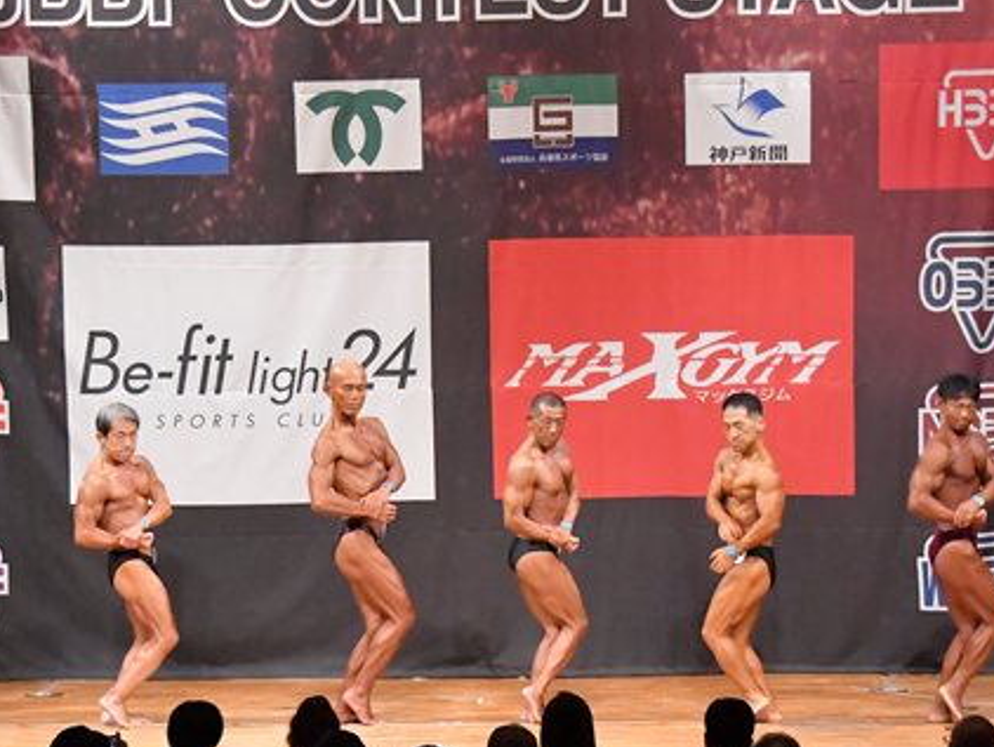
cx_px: 489
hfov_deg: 12.0
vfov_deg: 9.0
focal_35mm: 164
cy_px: 542
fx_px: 4712
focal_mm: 62
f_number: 5.6
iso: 11400
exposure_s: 1/400
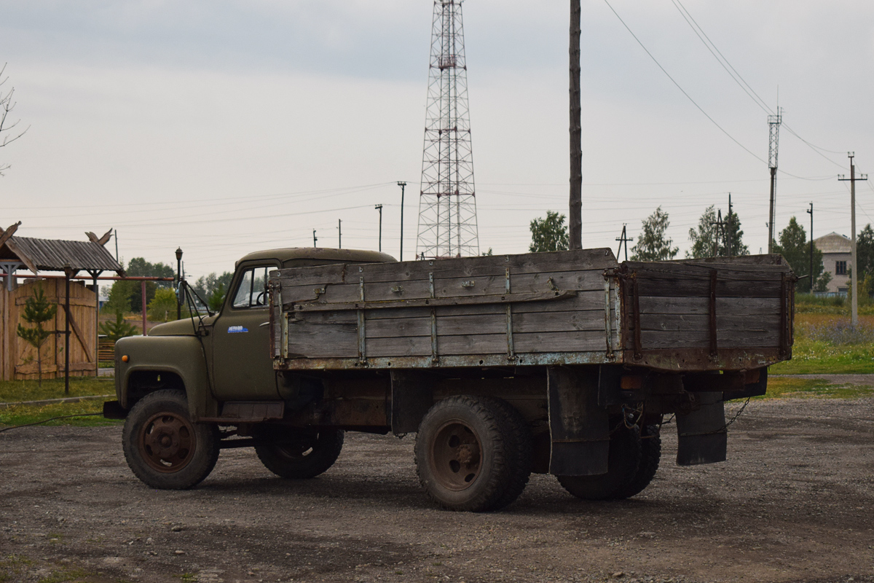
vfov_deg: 18.9
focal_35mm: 72
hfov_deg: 28.1
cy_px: 292
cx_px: 437
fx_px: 1748
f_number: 5.3
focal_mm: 48
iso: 400
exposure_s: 1/500
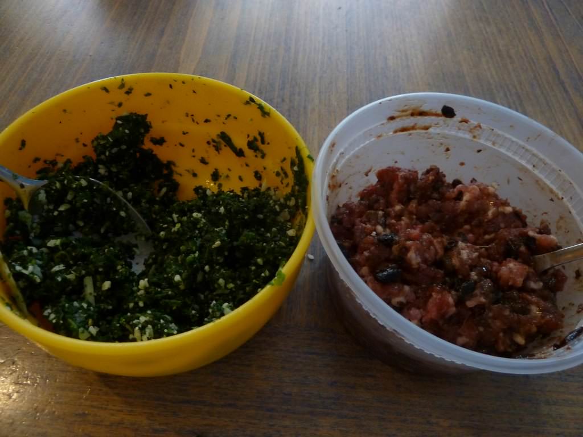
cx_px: 292
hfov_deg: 69.4
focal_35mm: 25
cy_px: 218
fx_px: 421
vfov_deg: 54.9
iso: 320
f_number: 3.3
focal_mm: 4.1
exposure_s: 1/30
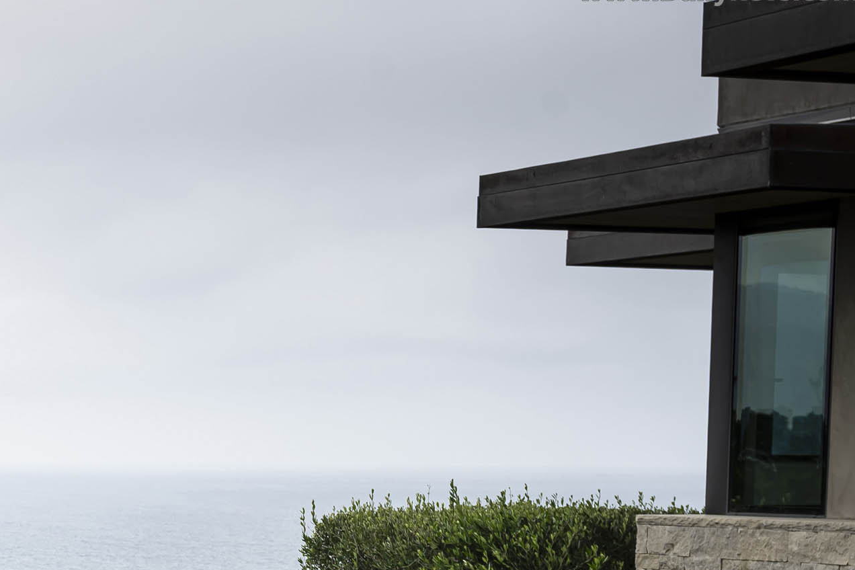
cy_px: 698
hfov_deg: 18.0
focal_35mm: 107
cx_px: -224
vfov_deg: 12.5
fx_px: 2541
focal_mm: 42
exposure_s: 1/200
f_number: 5.6
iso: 100
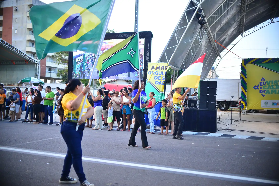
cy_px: 93
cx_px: 140
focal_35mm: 35
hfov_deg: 54.4
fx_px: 271
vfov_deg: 37.9
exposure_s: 1/750
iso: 800
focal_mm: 35
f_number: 1.8
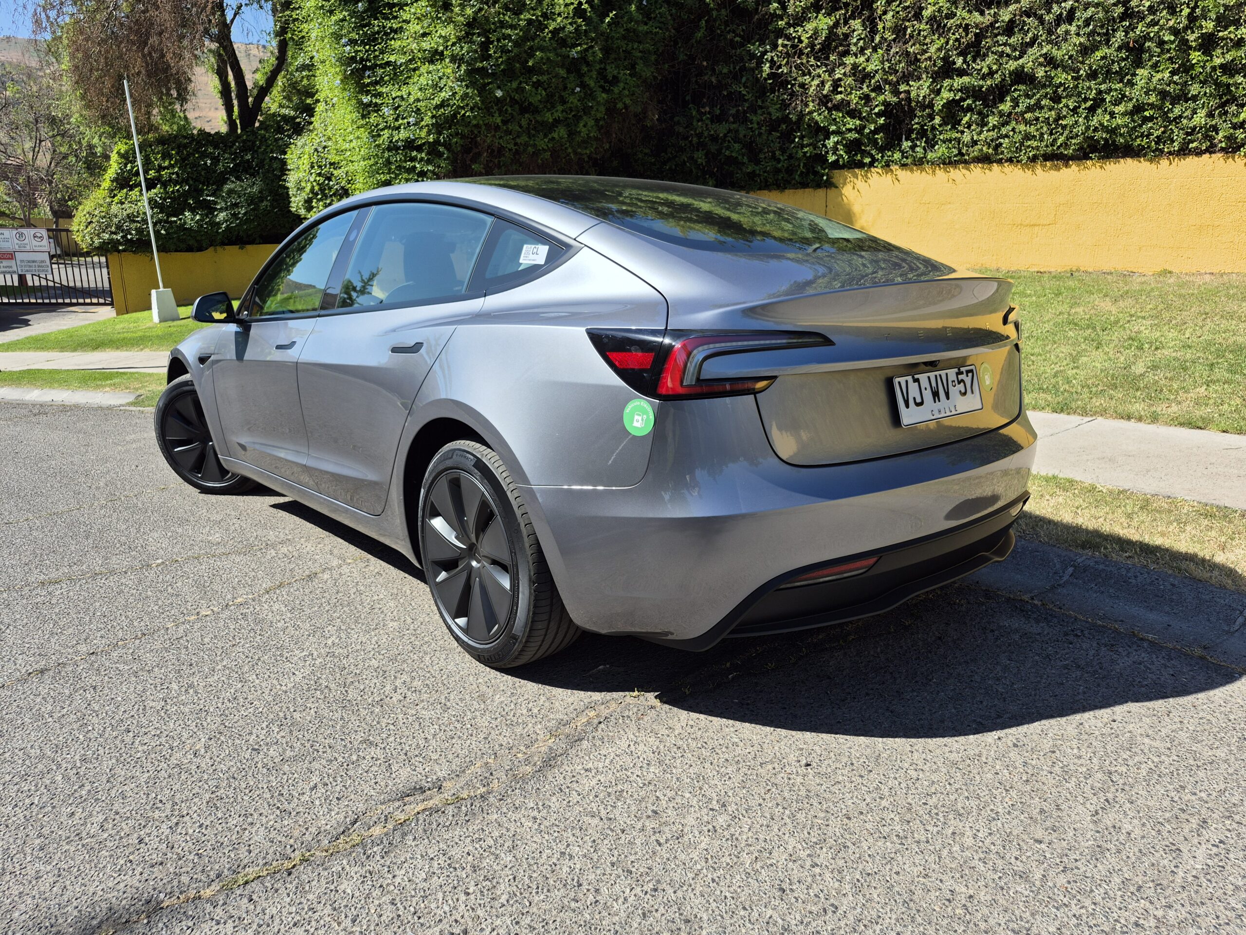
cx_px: 623
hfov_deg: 73.9
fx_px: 828
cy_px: 468
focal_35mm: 23
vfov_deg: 58.9
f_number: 1.8
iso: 25
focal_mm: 5.4
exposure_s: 1/1300
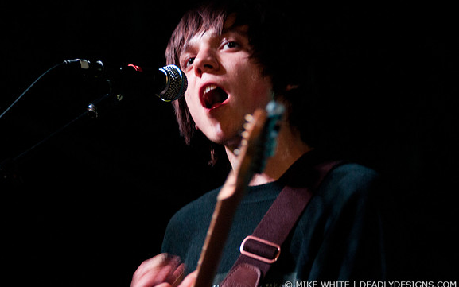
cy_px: 139
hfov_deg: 11.8
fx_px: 2227
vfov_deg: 7.4
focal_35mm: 178
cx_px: 230
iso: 1250
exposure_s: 1/50
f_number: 2.8
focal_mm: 116
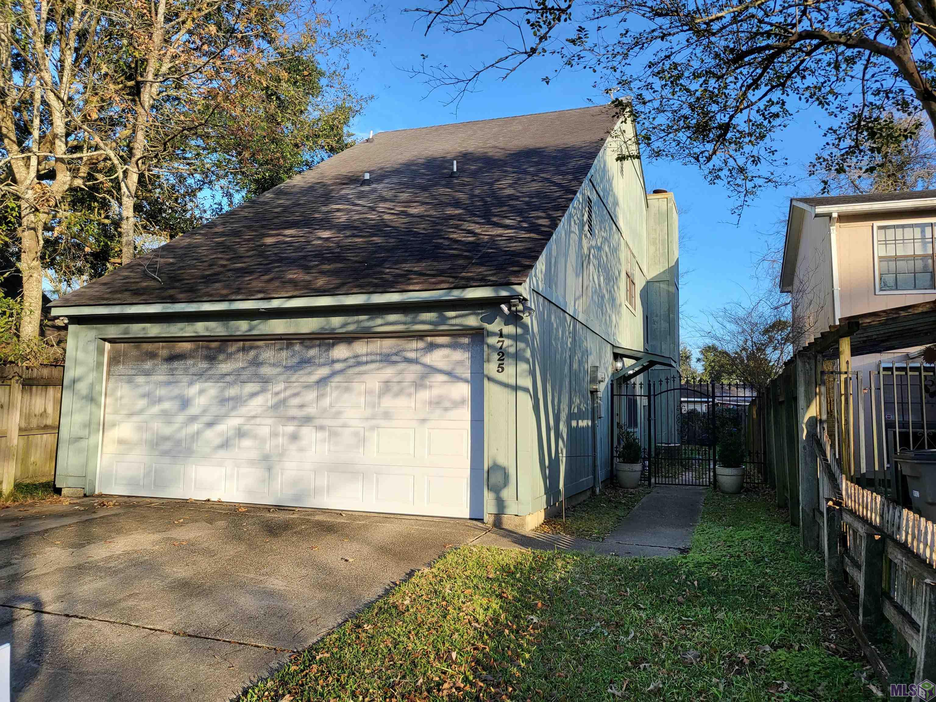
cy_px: 351
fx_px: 703
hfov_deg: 67.3
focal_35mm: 26
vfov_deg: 53.1
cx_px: 468
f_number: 1.8
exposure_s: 1/1064
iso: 50
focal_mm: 4.25
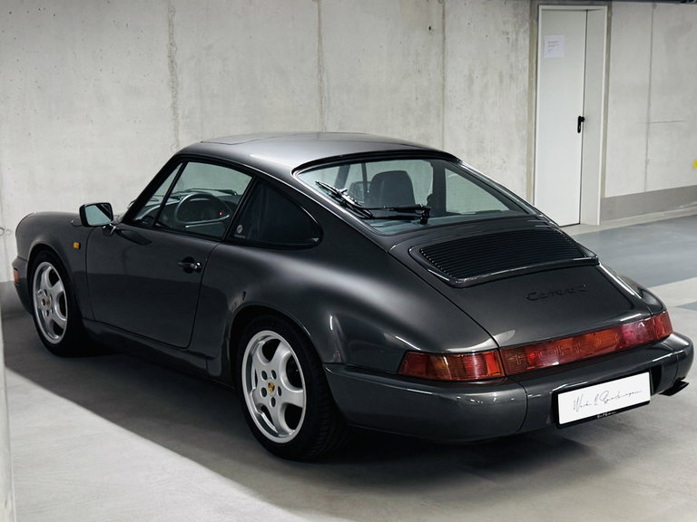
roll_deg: +2.0
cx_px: 348
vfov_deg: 56.8
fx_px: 483
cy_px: 261
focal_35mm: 24
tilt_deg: -12.5
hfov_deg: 71.6
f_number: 1.78
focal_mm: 6.76
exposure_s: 1/100
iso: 250
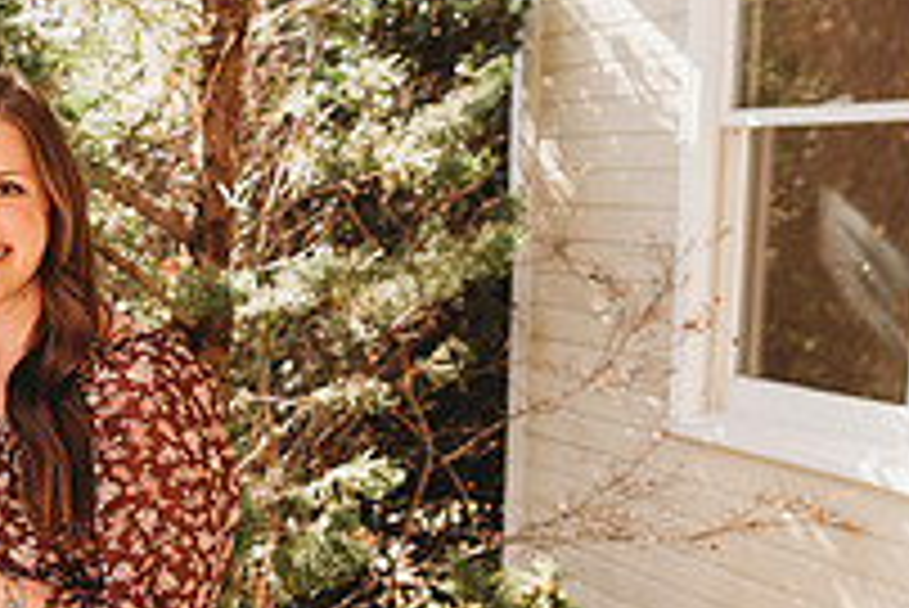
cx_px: -54
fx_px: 1743
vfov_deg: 19.6
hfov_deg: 27.1
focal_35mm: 69
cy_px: 475
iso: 200
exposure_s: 1/320
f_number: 2.8
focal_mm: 24
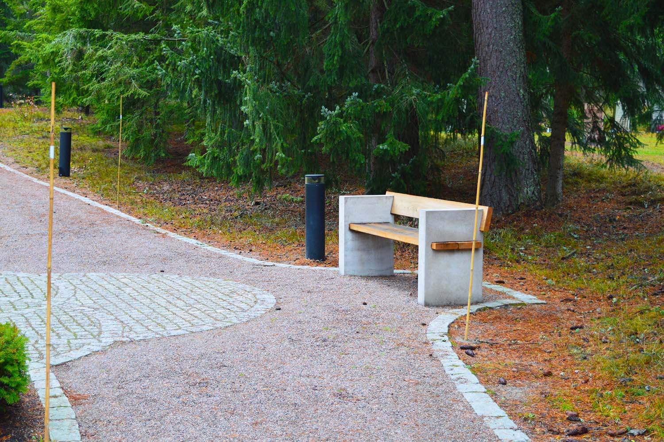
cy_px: 221
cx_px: 332
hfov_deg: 33.4
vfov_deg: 22.6
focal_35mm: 60
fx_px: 1106
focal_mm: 40
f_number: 4.8
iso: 800
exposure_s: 1/50
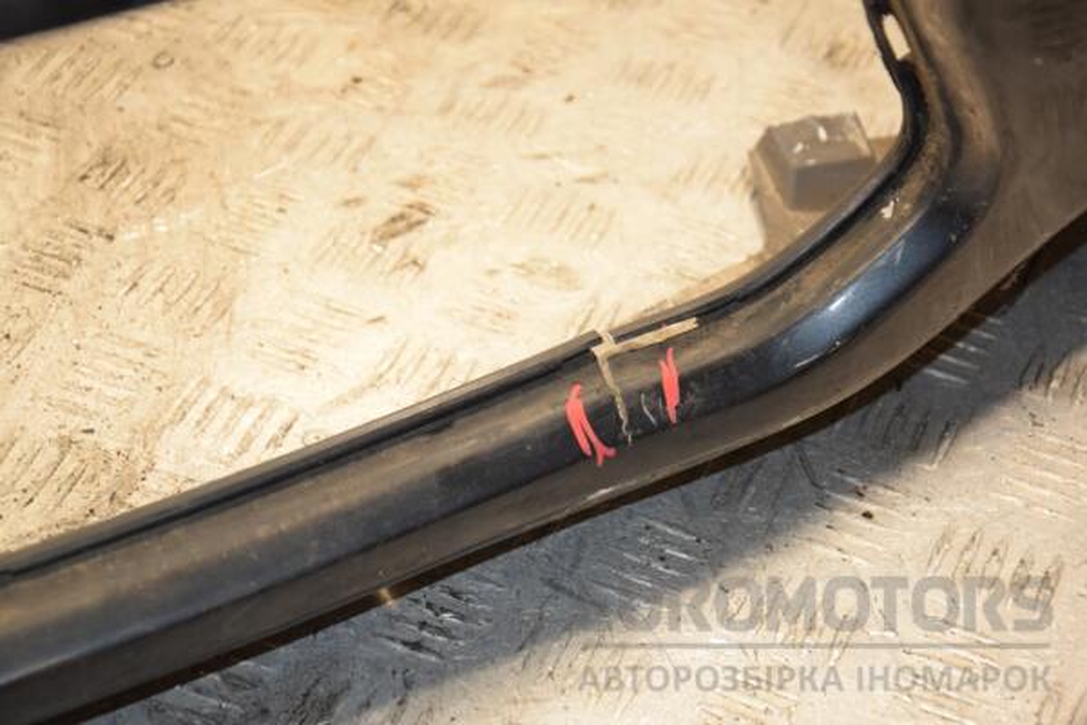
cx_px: 544
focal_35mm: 93
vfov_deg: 14.7
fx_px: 2808
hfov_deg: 21.9
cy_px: 362
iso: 800
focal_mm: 62
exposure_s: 1/160
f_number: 5.3
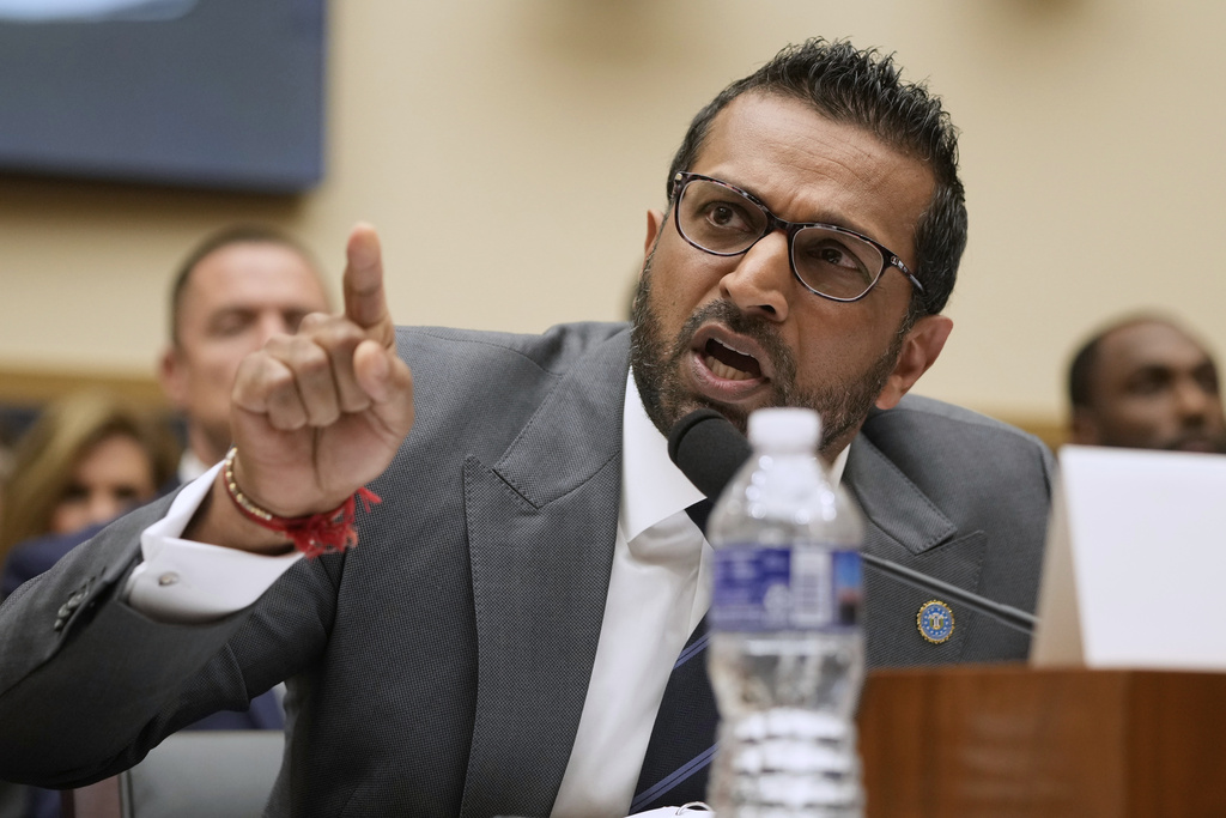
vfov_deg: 13.0
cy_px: 409
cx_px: 613
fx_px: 3576
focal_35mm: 105
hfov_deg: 19.5
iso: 2000
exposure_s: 1/500
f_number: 2.8
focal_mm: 70
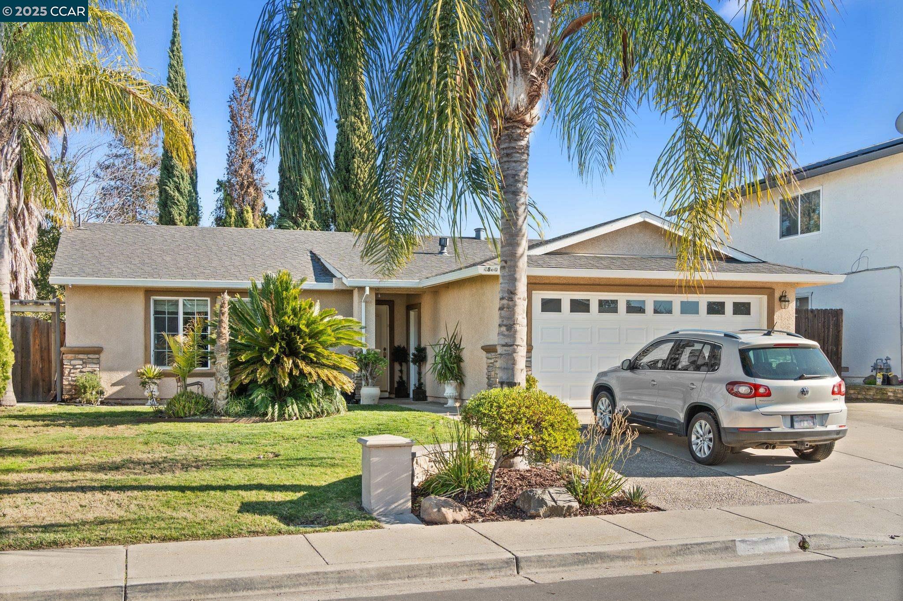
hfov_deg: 51.9
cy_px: 300
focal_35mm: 37
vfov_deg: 35.9
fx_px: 928
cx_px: 452
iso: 100
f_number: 8
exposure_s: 1/30
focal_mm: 37
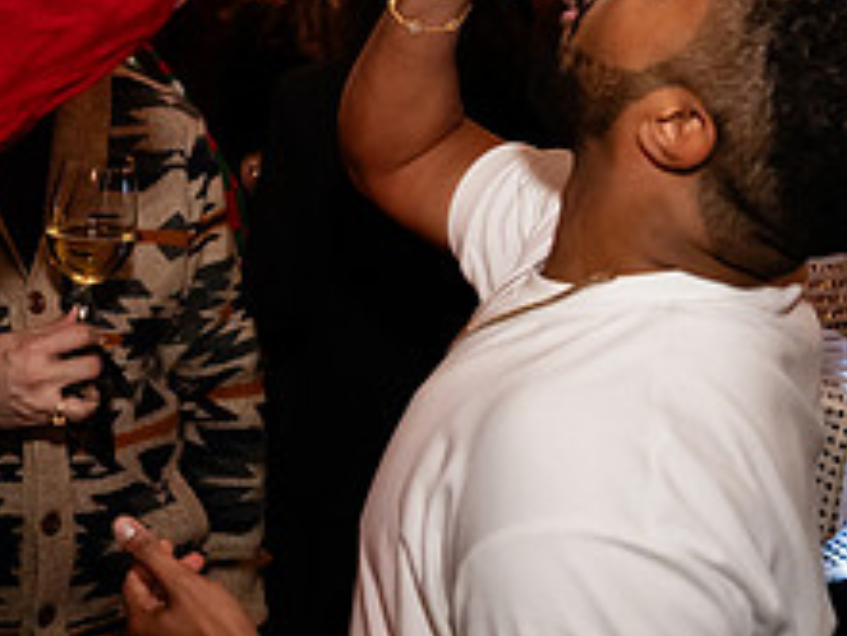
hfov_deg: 28.7
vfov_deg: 22.2
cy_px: 14
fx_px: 1567
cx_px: 36
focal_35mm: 64
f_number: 3.2
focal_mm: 24
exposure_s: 1/100
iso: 3200
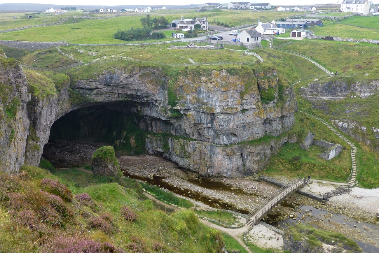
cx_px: 192
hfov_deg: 58.7
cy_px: 117
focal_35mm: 32
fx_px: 337
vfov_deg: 41.1
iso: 100
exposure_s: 1/200
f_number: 4
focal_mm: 5.4
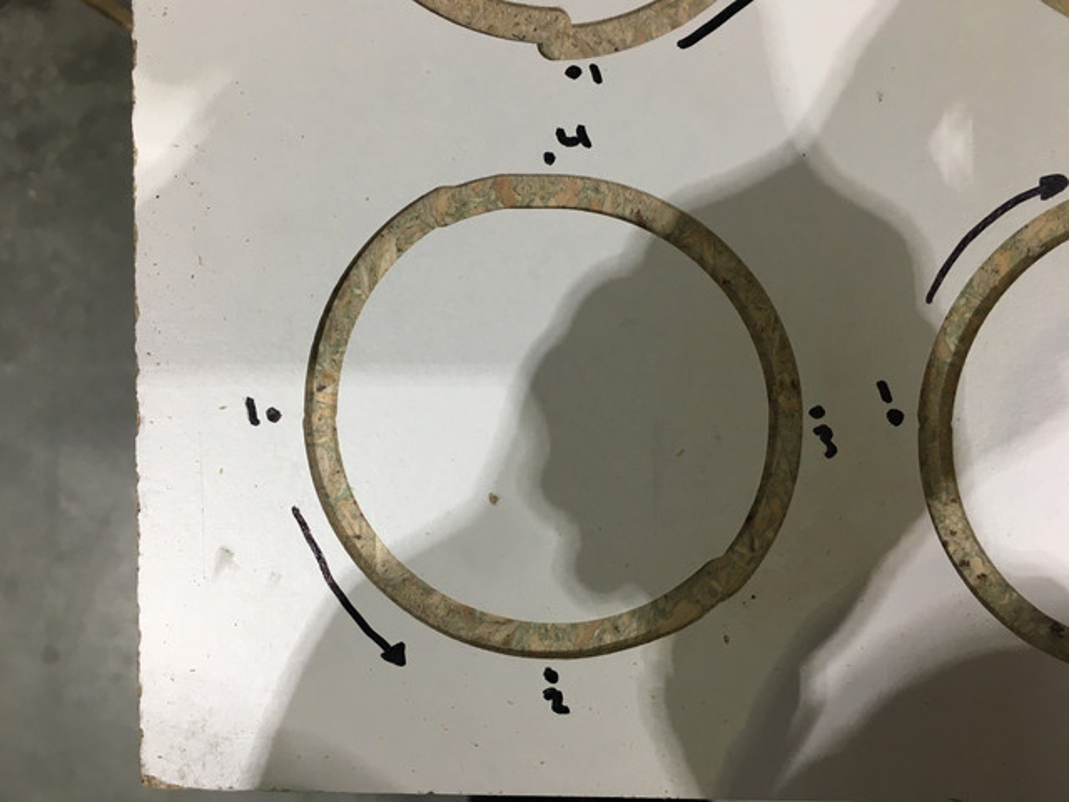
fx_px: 896
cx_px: 534
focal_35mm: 29
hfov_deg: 61.7
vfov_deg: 48.2
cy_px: 401
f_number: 2.2
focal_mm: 4.15
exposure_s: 1/33
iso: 64
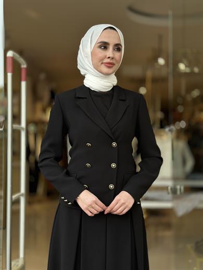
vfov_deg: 39.7
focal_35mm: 48
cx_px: 102
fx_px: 375
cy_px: 135
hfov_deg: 30.3
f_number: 1.78
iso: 80
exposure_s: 1/271
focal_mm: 6.86
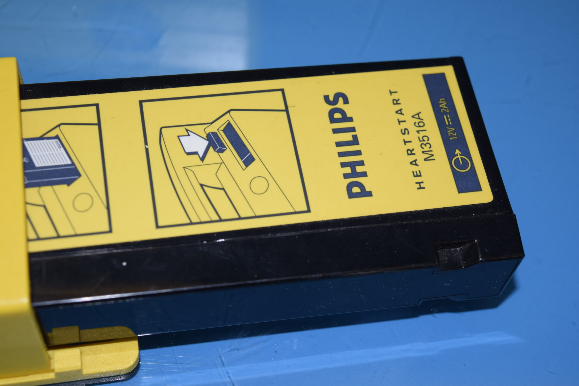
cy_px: 193
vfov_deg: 20.2
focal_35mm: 68
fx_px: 1086
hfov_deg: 29.9
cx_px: 290
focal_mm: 45
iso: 640
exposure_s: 1/200
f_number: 5
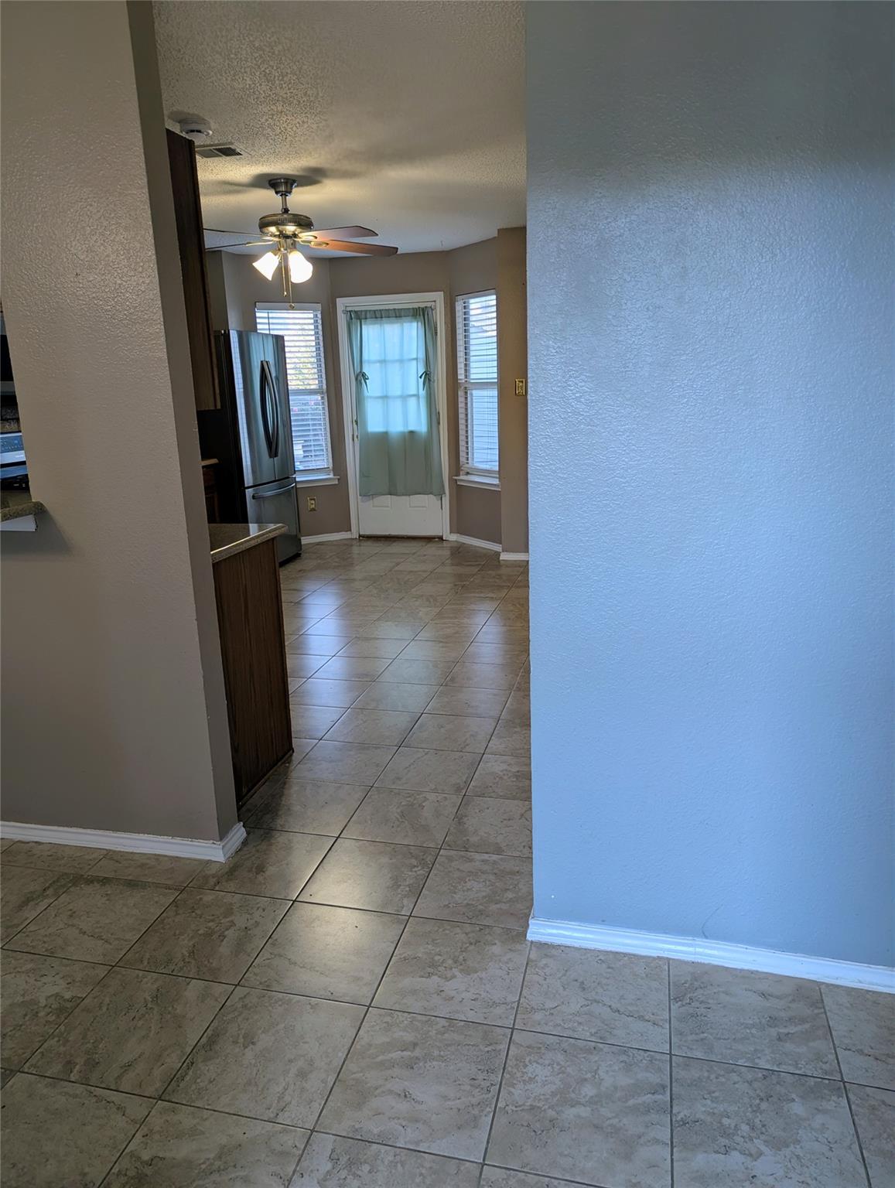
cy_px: 594
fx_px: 825
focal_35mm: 24
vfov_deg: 71.5
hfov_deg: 56.9
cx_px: 448
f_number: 1.85
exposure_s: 1/40
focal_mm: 6.81
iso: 44
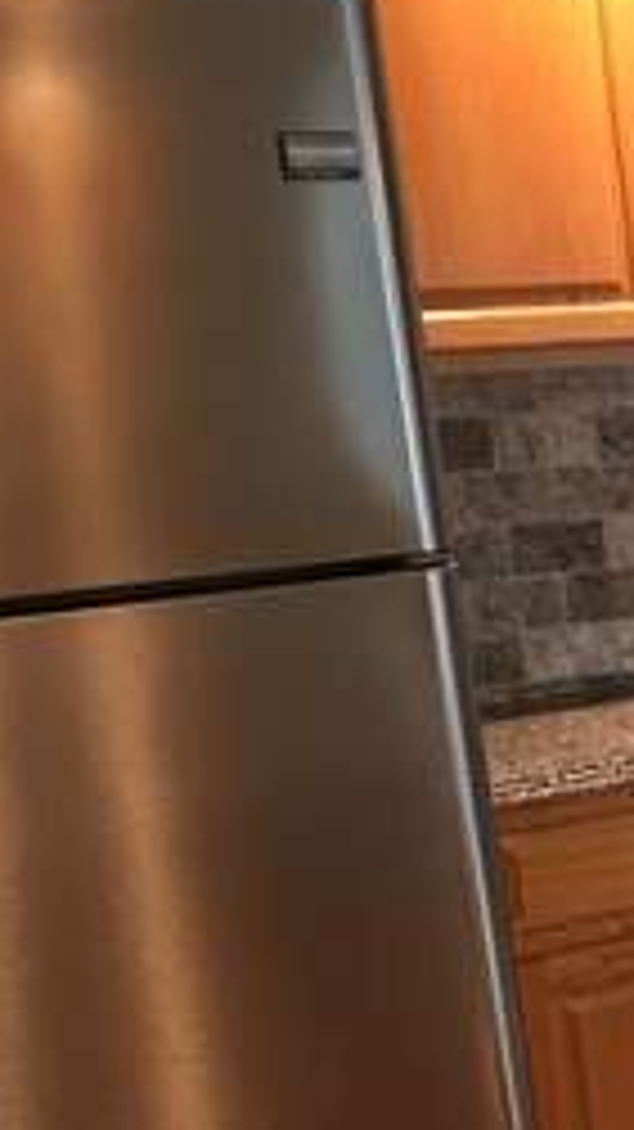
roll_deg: +3.1
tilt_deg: -13.7
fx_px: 2513
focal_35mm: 84
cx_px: 1239
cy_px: 986
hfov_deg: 12.7
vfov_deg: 24.7
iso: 64
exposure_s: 1/15
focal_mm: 4.15
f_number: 2.2
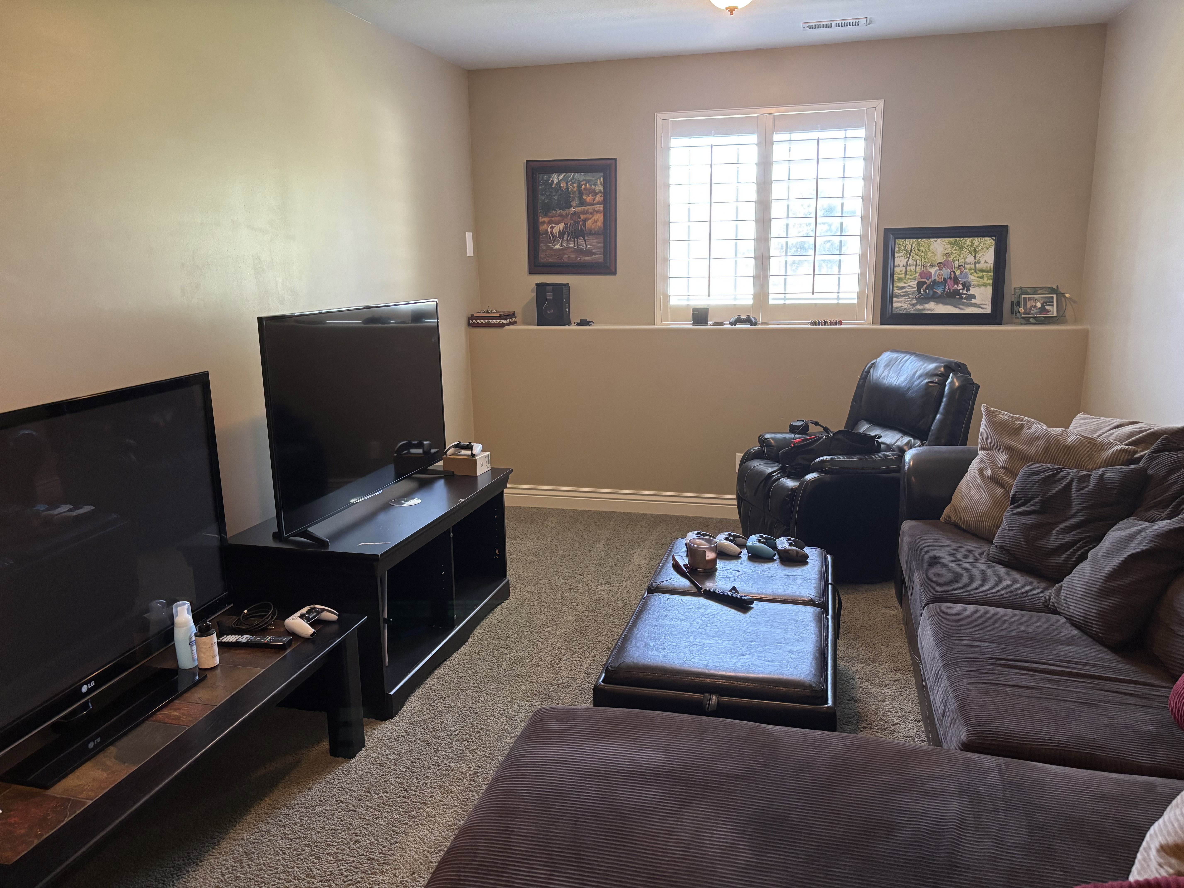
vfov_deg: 53.1
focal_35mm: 26
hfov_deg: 67.3
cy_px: 444
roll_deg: +1.2
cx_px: 592
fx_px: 889
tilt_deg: -11.7
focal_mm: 5.96
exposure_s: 1/60
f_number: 1.6
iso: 320
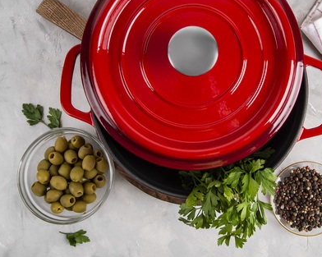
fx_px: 438
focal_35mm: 46
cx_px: 211
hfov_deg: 39.9
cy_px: 108
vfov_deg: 32.6
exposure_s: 1/160
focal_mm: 32
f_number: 18
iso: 100
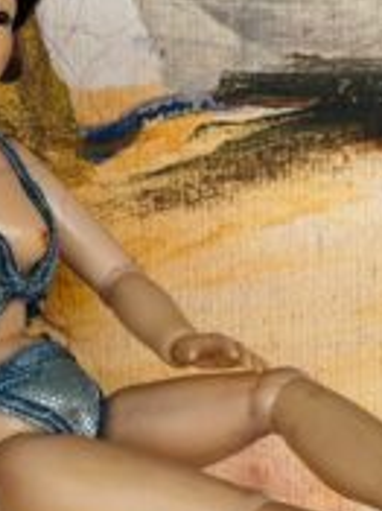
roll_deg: +0.3
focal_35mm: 110
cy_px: 108
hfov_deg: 13.4
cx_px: 233
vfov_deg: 17.8
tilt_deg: -18.7
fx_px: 1620
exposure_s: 1/382
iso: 64
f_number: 1.78
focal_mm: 6.86
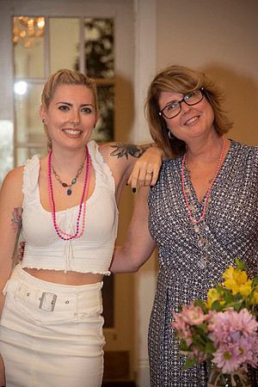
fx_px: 1290
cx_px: 129
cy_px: 194
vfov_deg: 17.1
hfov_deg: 11.4
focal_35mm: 120
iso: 640
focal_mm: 120
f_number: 4
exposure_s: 1/200
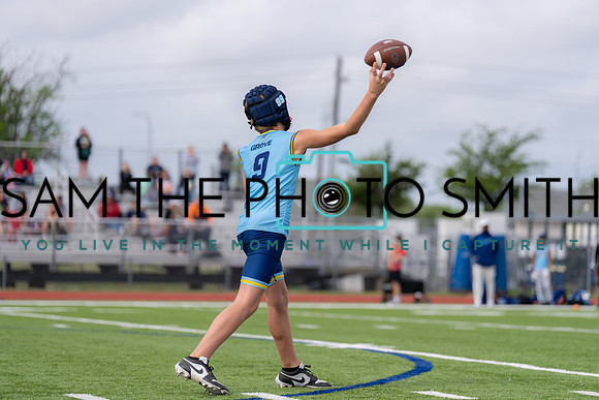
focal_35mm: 133
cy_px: 200
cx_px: 300
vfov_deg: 10.3
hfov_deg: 15.4
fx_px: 2213
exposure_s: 1/2000
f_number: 2.8
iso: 100
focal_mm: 133
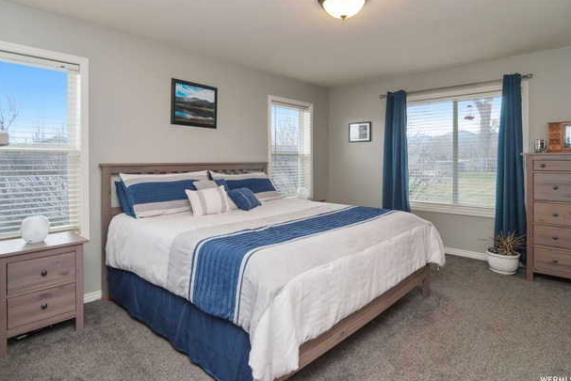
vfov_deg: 64.6
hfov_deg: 86.8
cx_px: 273
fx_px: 302
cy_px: 183
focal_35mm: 19
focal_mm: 12
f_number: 5
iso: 200
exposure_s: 1/60
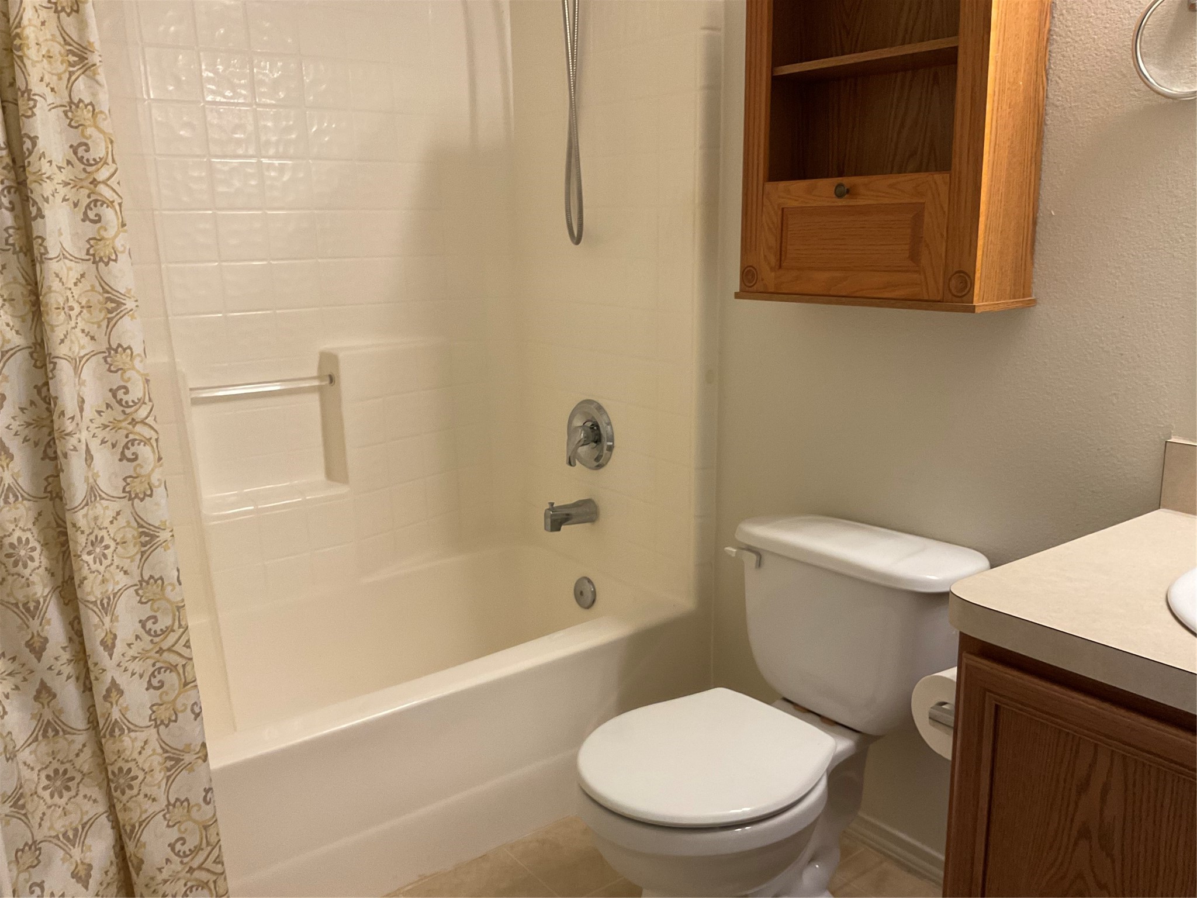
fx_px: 1003
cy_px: 449
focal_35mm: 29
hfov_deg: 61.7
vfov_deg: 48.2
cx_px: 598
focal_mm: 3
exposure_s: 1/60
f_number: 1.8
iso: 100
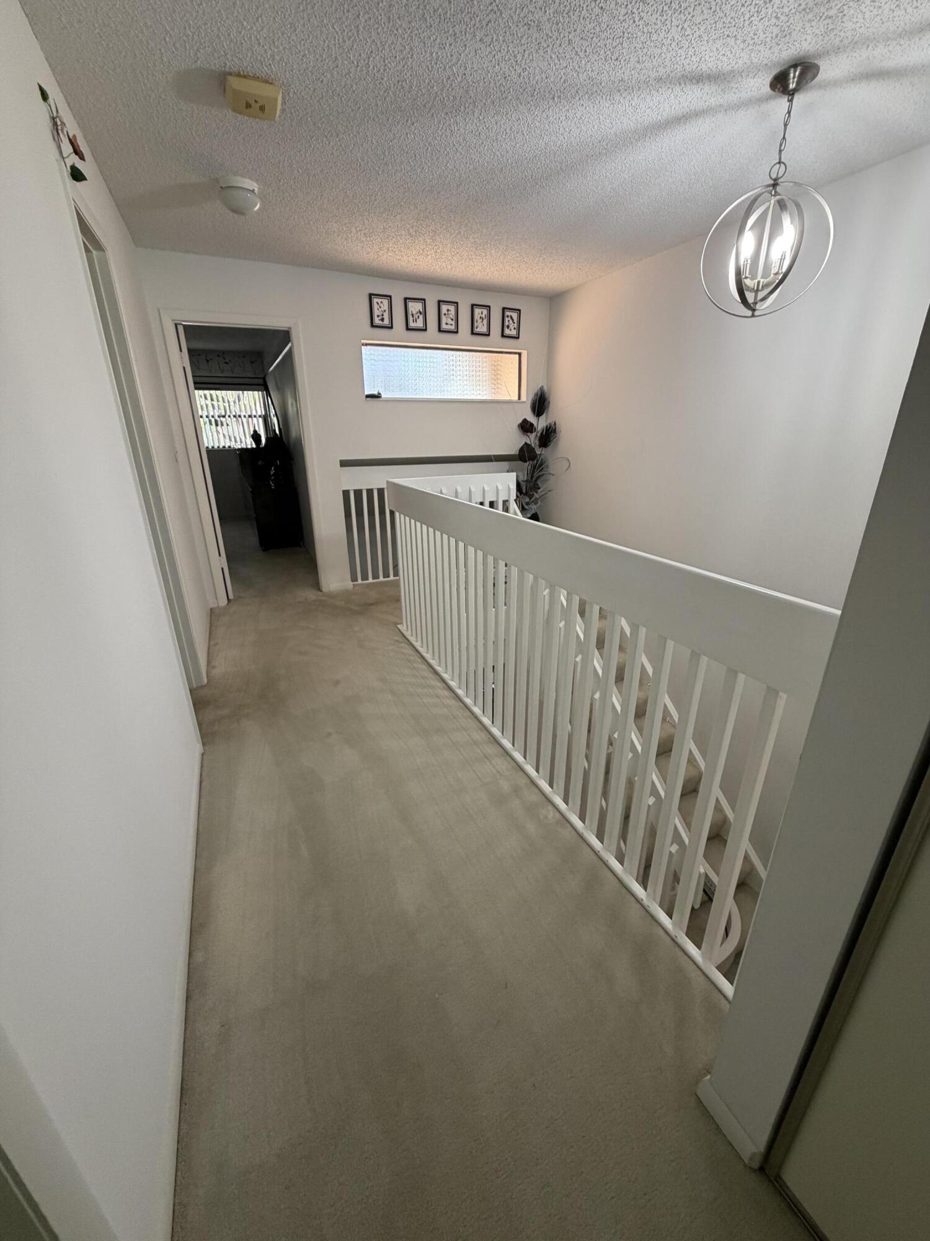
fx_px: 502
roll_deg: +0.9
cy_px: 620
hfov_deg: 85.7
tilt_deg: -21.5
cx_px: 465
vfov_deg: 102.1
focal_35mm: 14
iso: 200
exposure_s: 1/60
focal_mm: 2.22
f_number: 2.2
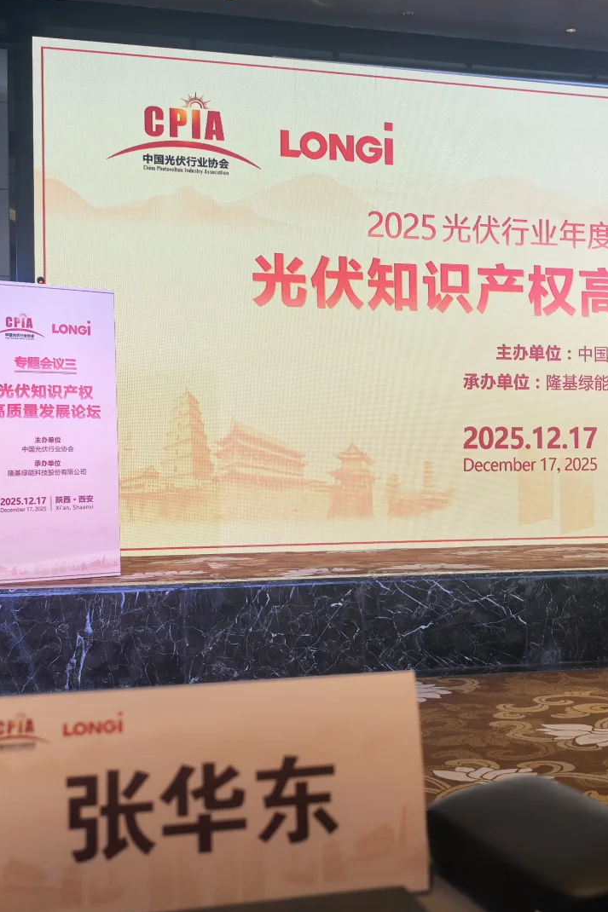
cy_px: 455
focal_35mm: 49
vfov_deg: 40.3
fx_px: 1242
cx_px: 476
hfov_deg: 27.0
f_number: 2
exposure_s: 1/100
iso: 80
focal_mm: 5.75
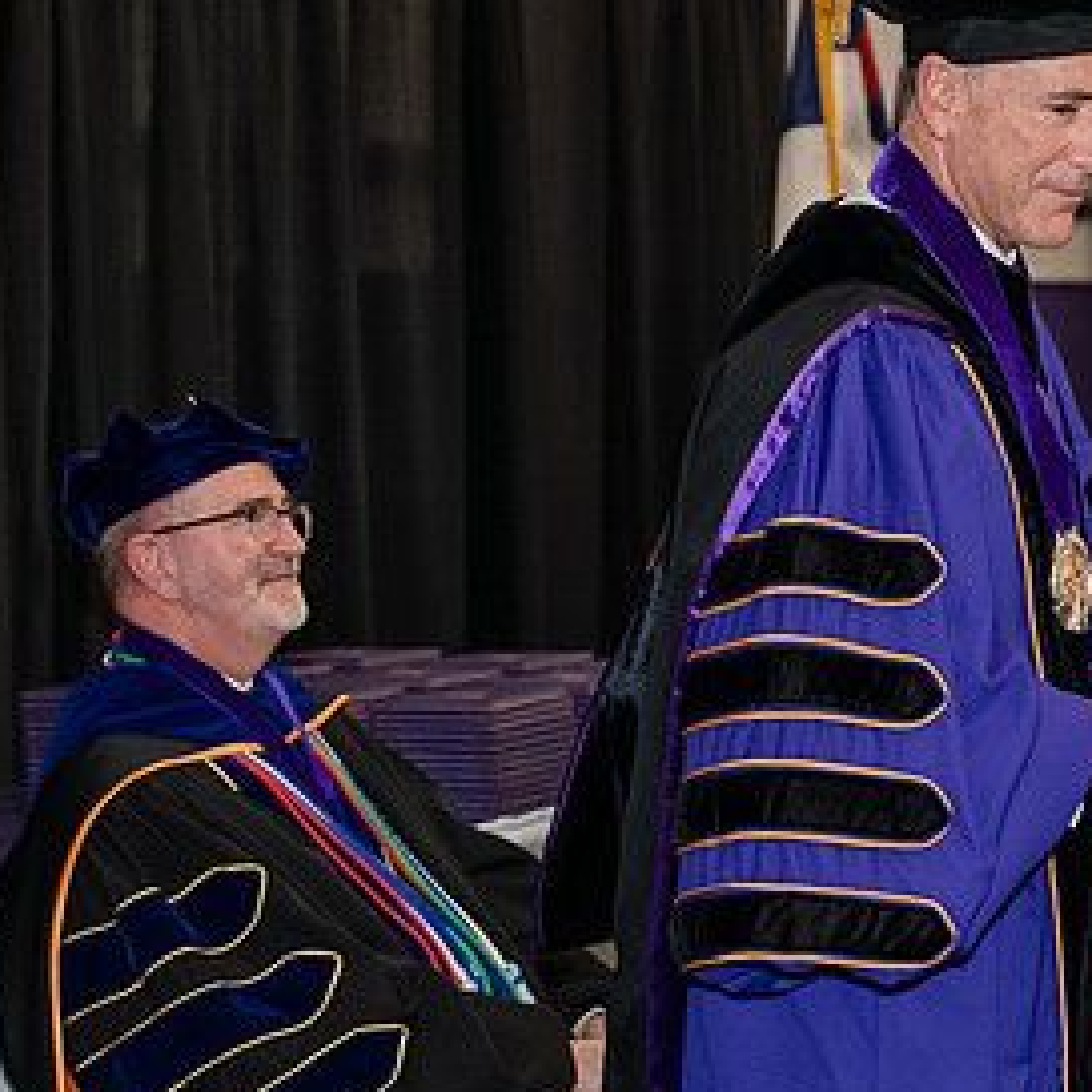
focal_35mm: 127
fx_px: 4533
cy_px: 508
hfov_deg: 13.5
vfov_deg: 13.7
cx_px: 1144
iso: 2500
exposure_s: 1/200
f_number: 5
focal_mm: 70
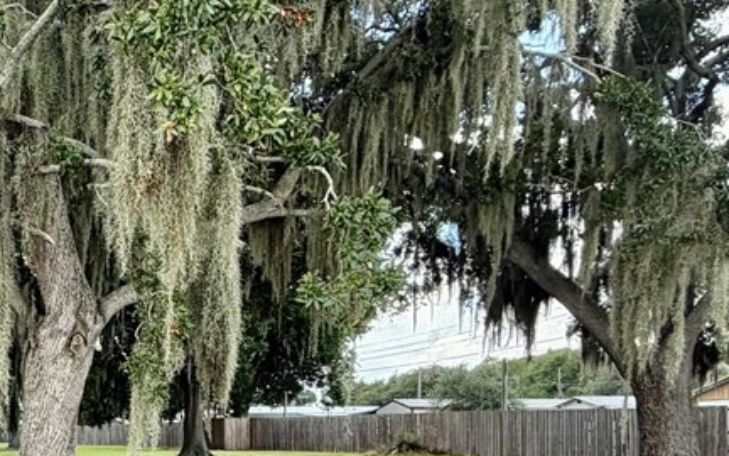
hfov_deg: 31.6
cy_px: 464
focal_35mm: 55
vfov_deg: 22.6
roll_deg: -0.1
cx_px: -122
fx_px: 1093
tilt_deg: -1.8
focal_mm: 2.22
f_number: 2.2
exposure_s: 1/262
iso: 50
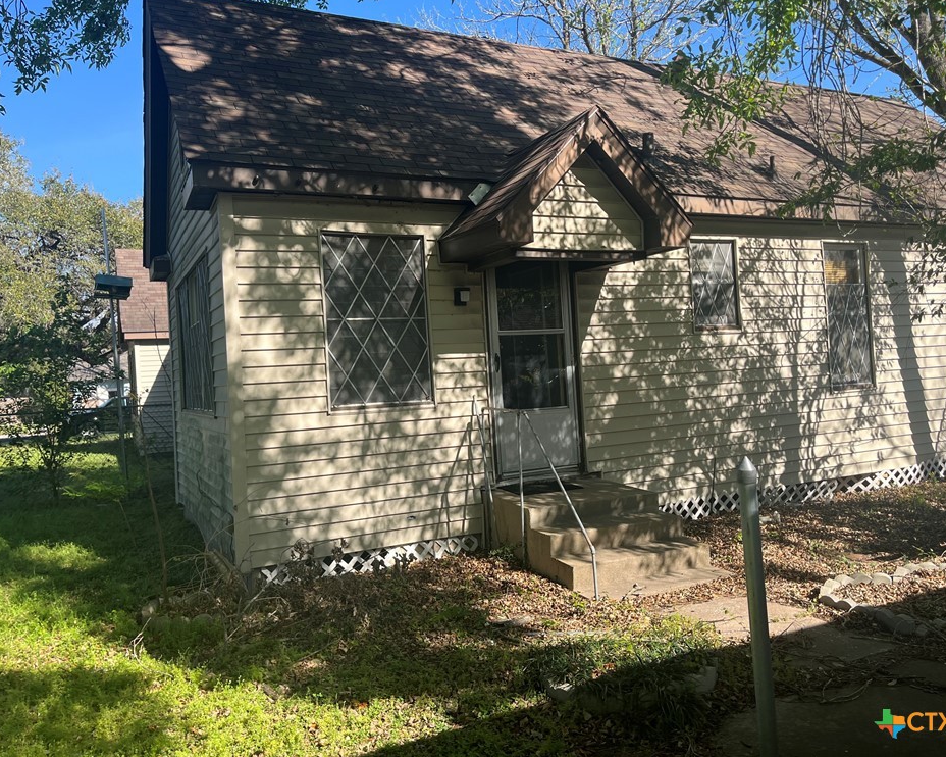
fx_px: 784
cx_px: 502
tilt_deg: -0.3
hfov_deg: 62.2
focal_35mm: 28
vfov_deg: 51.5
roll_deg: +3.6
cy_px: 367
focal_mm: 5.1
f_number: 1.6
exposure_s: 1/1441
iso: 50
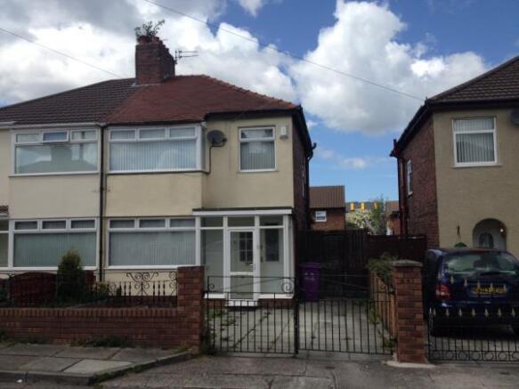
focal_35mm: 35
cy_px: 194
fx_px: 525
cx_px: 260
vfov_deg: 40.7
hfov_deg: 52.6
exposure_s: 1/1905
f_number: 2.4
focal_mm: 4.28
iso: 50
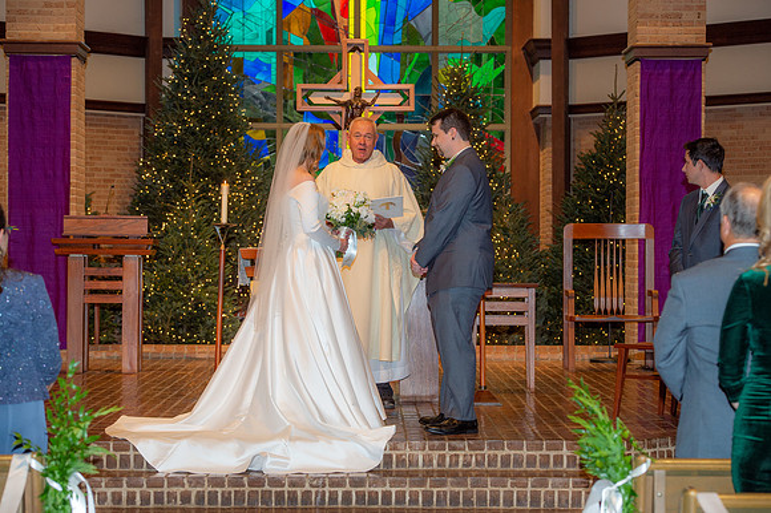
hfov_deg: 21.5
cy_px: 256
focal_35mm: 95
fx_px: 2033
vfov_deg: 14.4
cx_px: 386
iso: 1250
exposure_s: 1/160
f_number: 5.6
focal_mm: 95
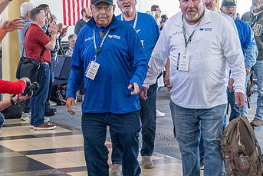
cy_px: 75
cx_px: 116
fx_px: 833
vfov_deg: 12.0
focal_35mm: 114
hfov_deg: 17.9
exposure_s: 1/125
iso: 900
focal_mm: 30
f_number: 3.2
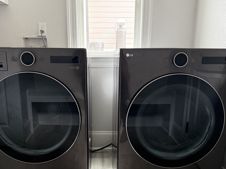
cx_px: 106
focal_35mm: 35
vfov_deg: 40.1
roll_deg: -0.5
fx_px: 228
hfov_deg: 52.6
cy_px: 116
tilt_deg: -14.1
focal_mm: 6.76
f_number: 1.78
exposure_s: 1/60
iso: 640
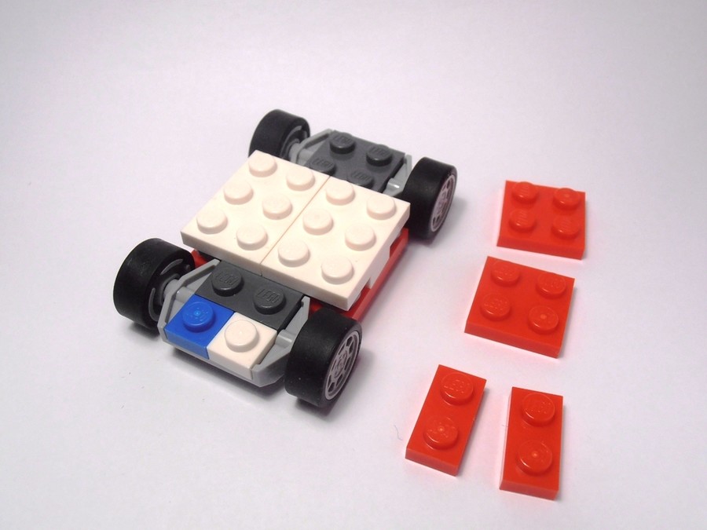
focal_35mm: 37
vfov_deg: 38.7
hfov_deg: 50.1
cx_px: 354
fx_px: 756
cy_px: 265
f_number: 3.9
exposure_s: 1/100
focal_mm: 6.61
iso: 80
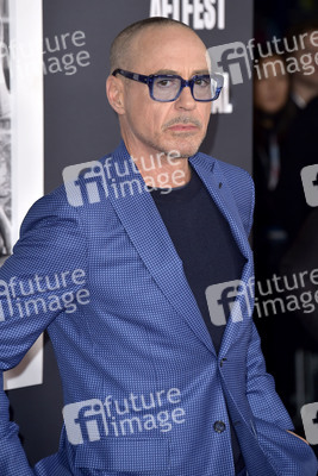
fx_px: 2648
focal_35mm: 200
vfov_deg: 10.3
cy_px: 238
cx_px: 159
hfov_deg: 6.9
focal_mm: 200
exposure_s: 1/200
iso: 1250
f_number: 6.3
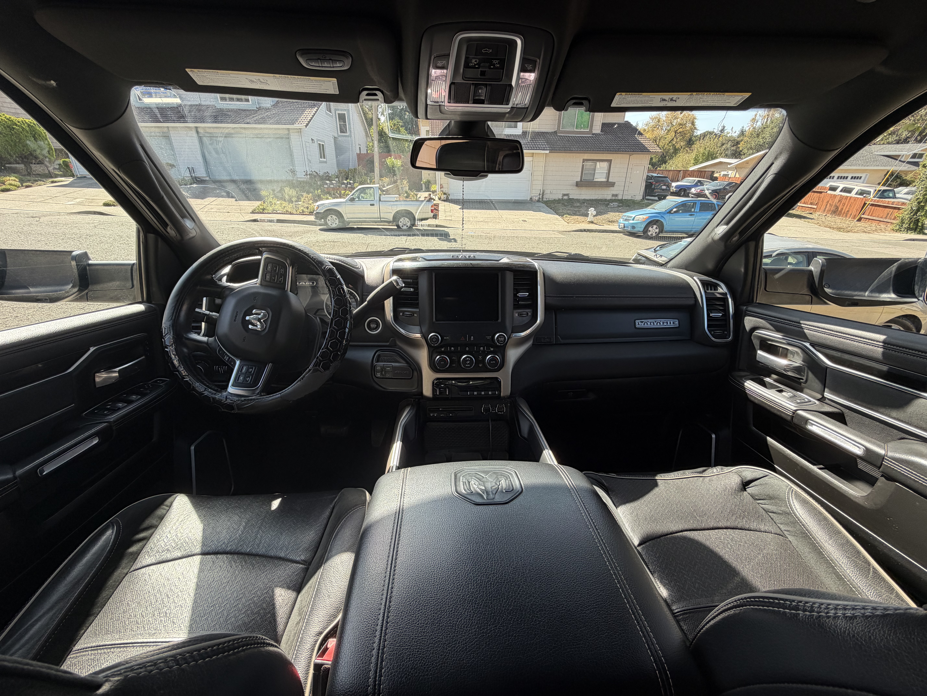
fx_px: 375
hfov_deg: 102.1
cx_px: 464
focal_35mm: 14
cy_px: 348
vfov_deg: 85.7
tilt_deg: -25.8
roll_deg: -0.1
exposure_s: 1/172
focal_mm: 2.22
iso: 40
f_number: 2.2
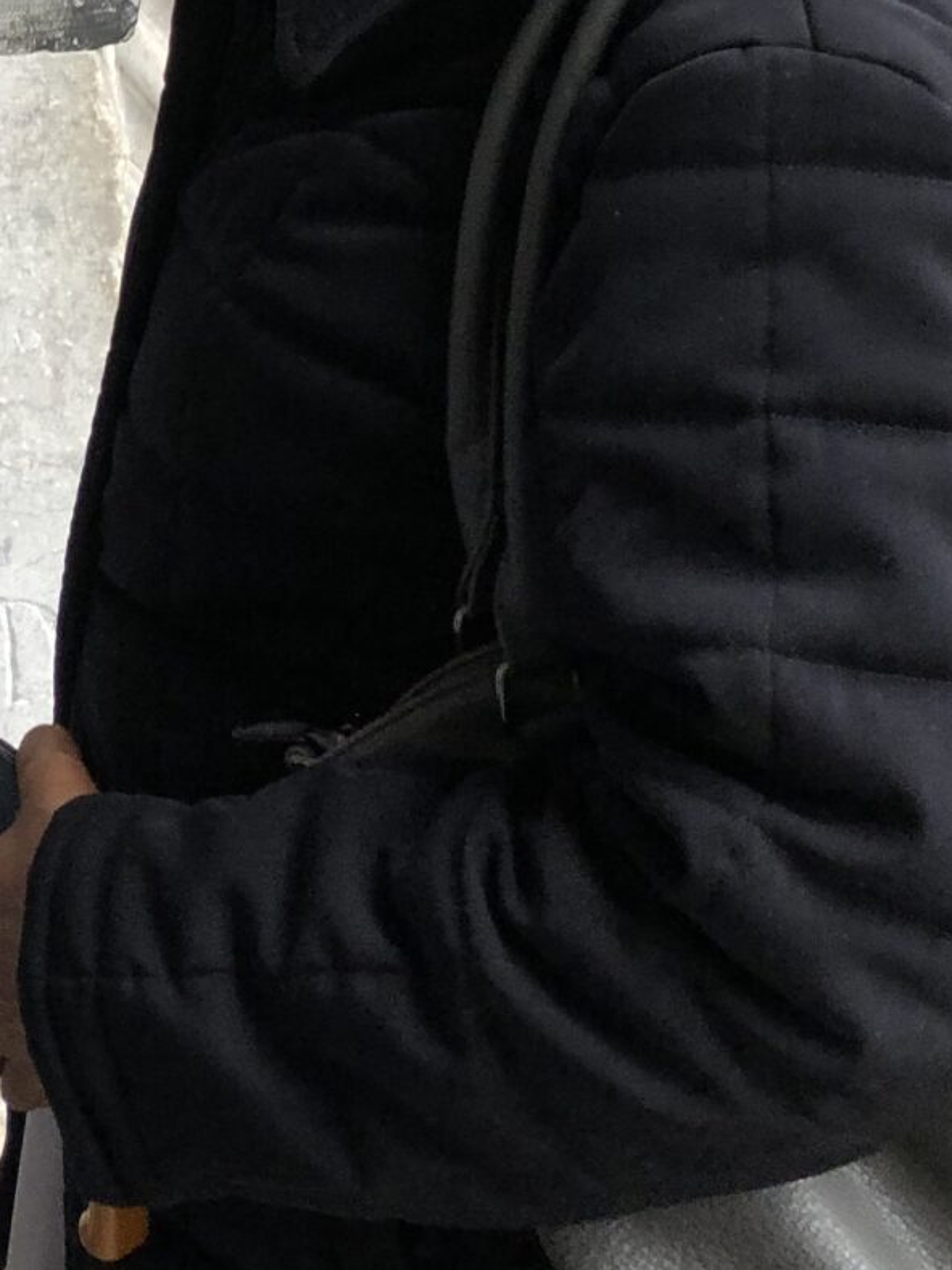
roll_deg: +1.2
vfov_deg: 20.6
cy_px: -82
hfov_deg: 15.3
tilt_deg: -7.1
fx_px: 3337
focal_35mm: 91
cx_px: -374
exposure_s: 1/40
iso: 25
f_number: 1.8
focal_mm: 3.99
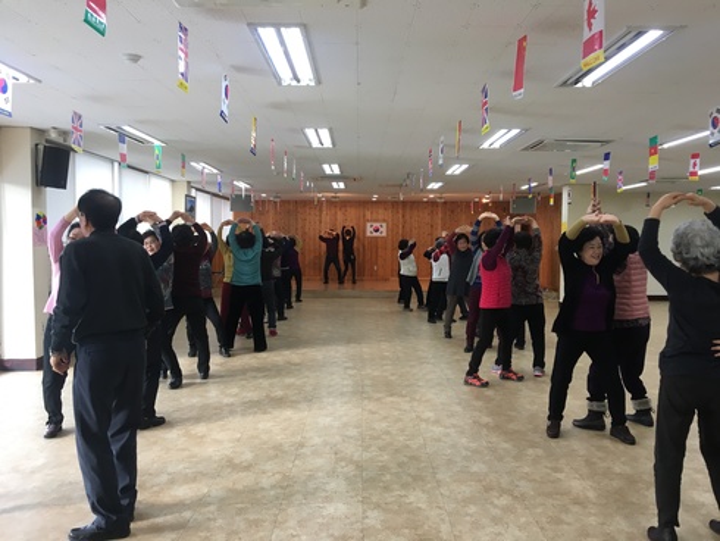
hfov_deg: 61.6
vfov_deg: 48.3
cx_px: 360
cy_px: 270
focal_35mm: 29
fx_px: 603
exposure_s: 1/30
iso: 25
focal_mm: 4.15
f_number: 2.2
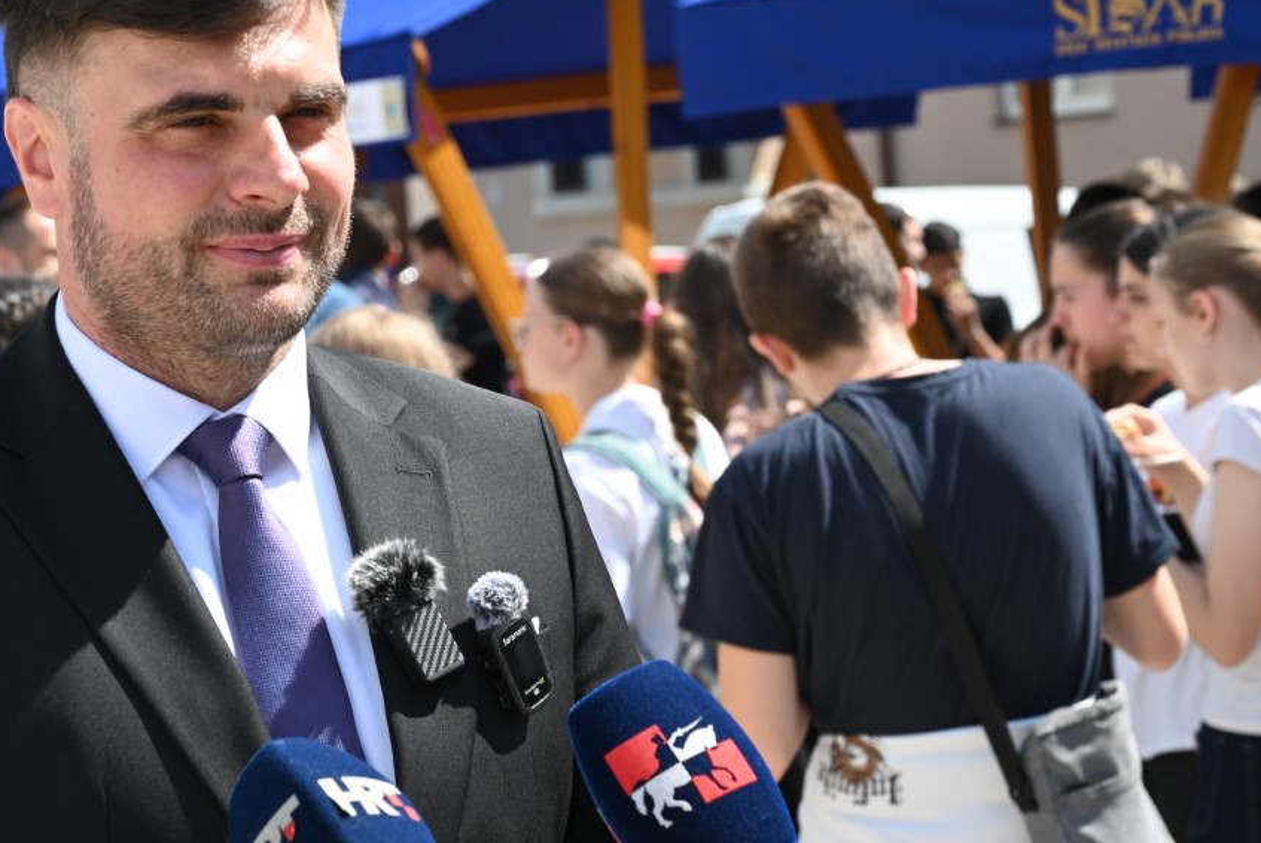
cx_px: 460
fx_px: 3330
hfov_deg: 21.4
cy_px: 295
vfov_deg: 14.4
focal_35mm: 95
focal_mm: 70
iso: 100
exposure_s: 1/200
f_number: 7.1
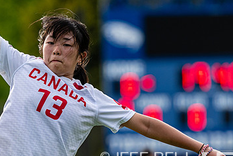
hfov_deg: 3.4
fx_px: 3906
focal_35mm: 603
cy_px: 85
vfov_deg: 2.3
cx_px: 49
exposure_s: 1/1250
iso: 320
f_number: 3.2
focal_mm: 200
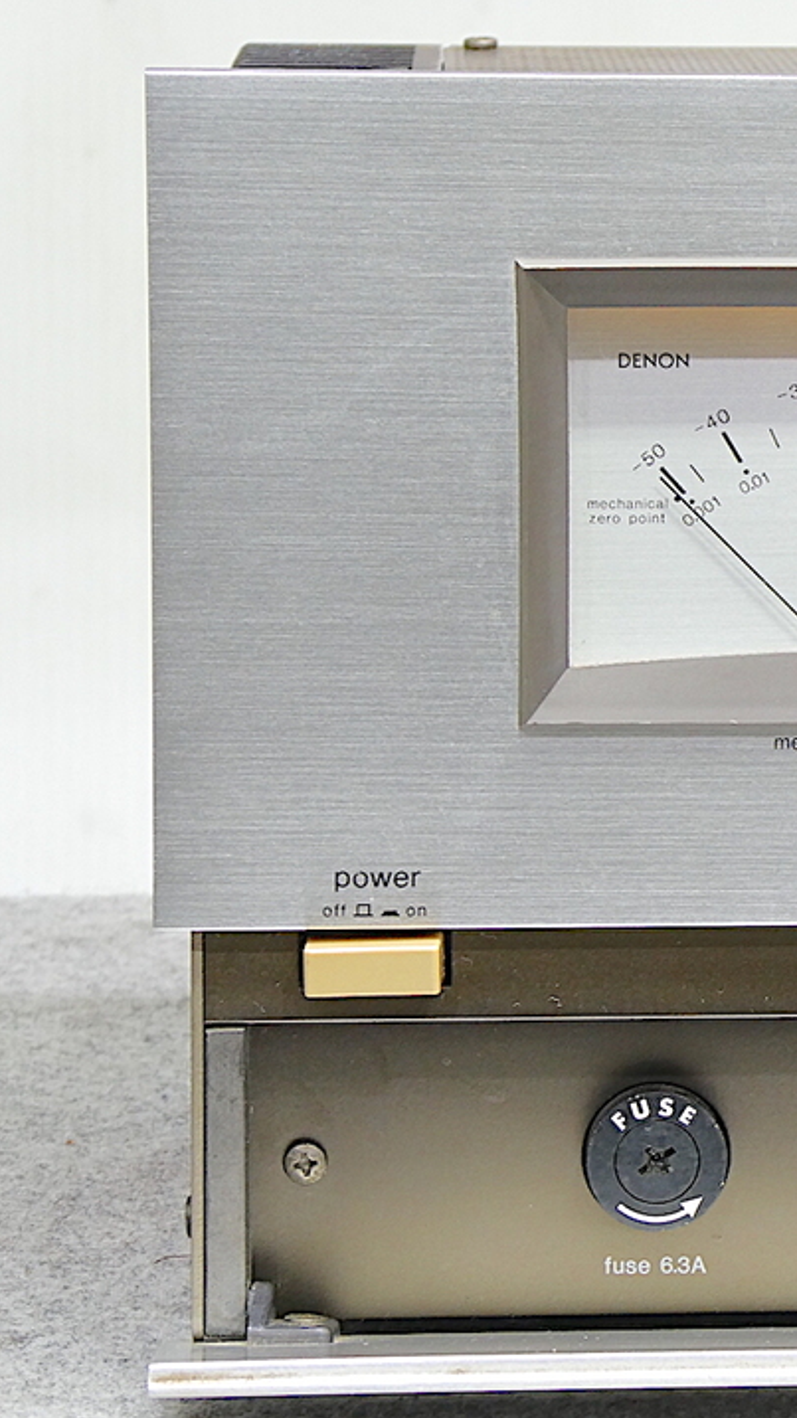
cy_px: 710
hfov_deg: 6.1
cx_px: 916
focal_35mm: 197
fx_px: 7406
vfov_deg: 10.9
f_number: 5.3
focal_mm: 24.2
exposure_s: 1/5
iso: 200
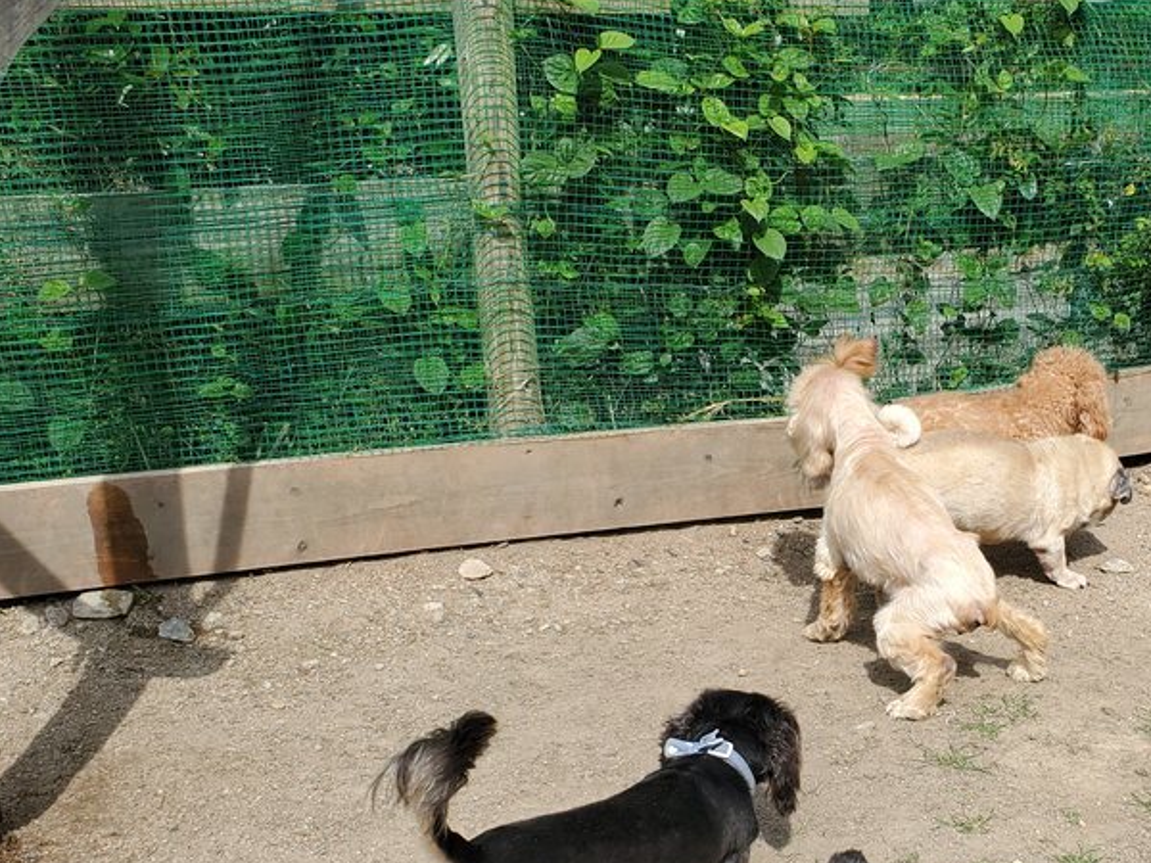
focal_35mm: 52
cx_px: 921
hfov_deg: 35.6
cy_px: 673
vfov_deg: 27.5
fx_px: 1729
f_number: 2.4
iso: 50
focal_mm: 4.3
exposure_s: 1/1193
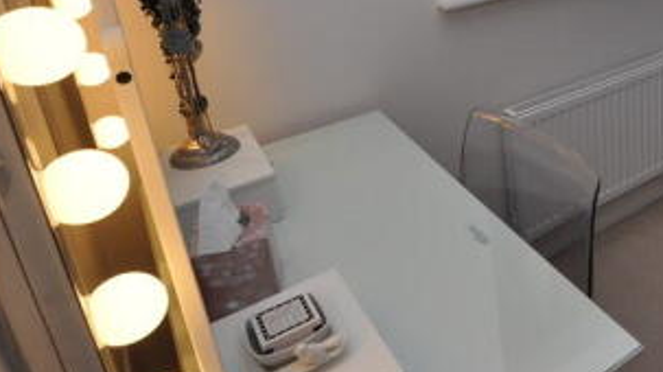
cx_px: 659
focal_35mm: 34
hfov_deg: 48.2
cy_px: 0
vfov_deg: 31.9
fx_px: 597
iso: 400
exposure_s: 1/125
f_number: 5.6
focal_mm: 10
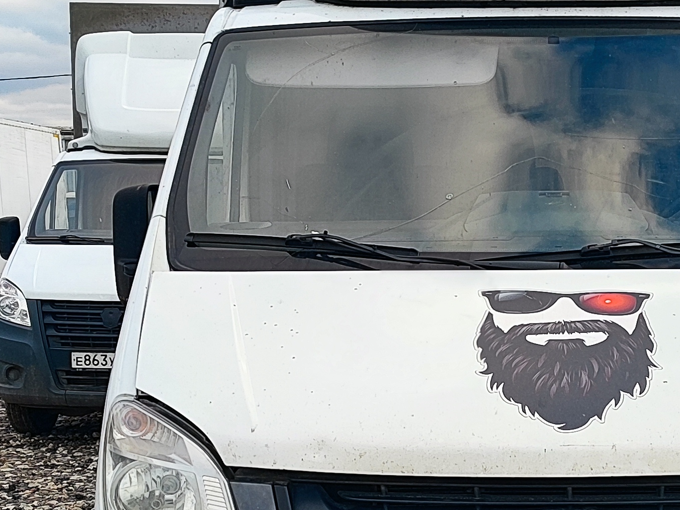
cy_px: 378
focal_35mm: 71
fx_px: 1395
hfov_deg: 26.9
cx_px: 537
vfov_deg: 20.6
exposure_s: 1/208
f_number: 1.89
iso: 50
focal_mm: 5.89
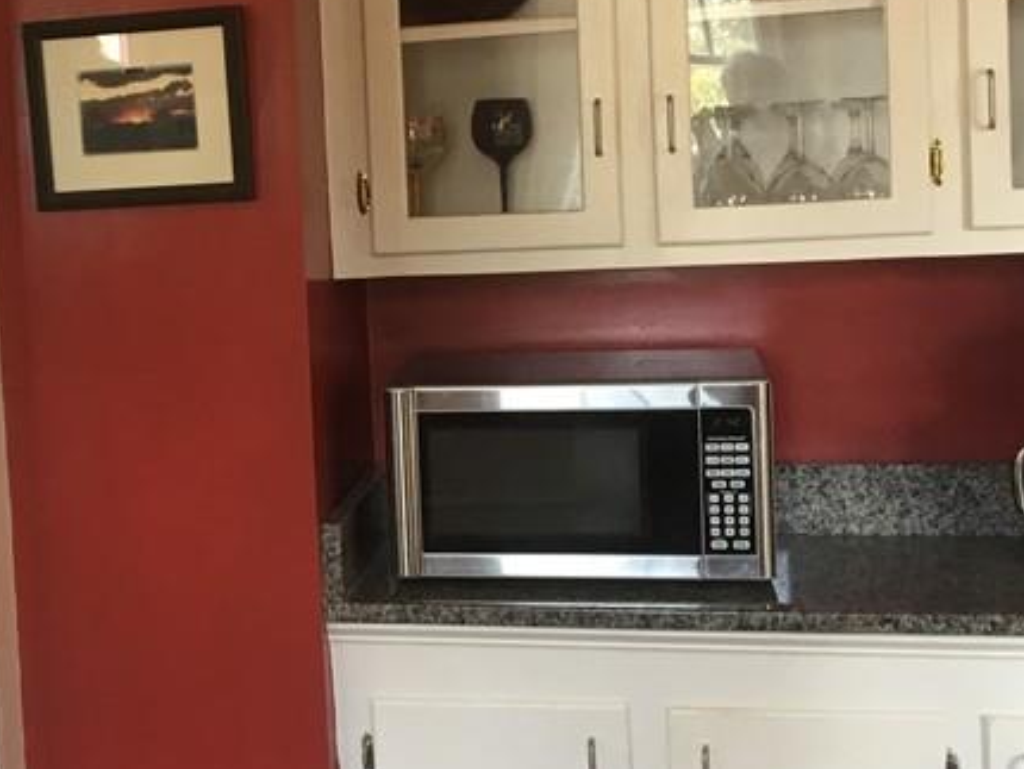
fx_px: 2042
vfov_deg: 21.3
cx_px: 157
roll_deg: +2.7
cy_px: 307
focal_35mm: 69
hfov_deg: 27.4
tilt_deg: -3.9
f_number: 2.2
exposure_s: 1/30
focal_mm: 4.15
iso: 64
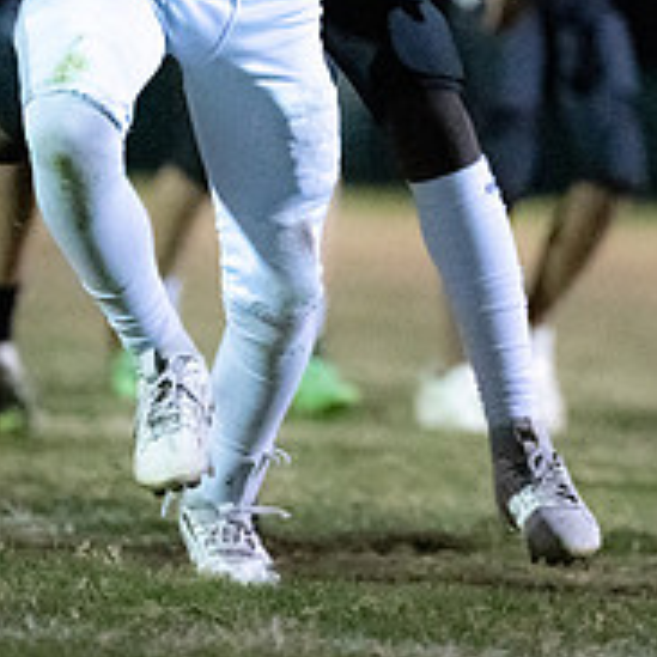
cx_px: 373
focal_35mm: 674
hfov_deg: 2.6
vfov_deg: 2.6
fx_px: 14473
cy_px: -107
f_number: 2.8
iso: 20000
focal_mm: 200
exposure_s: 1/1000
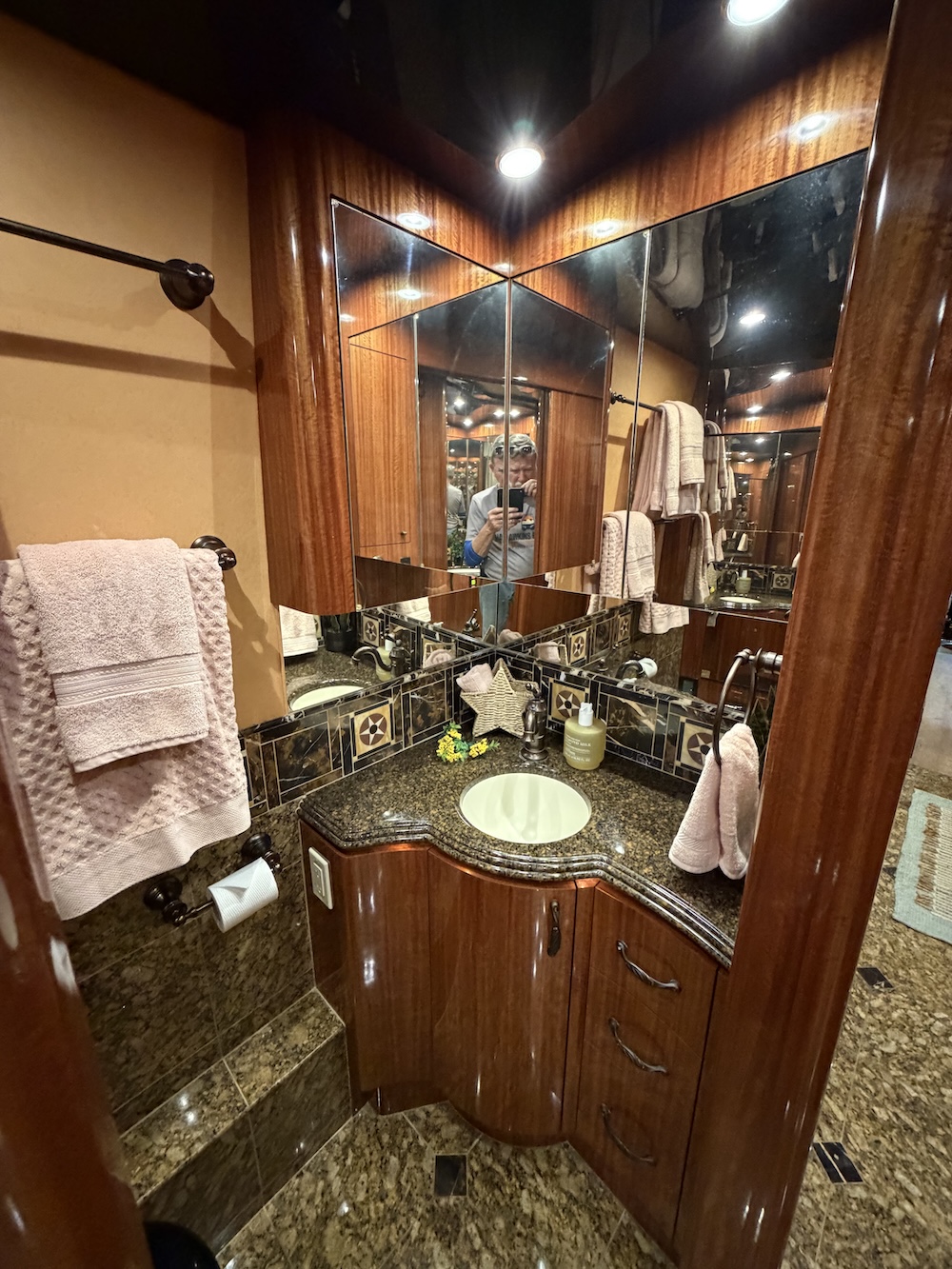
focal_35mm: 14
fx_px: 513
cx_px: 476
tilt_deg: -16.1
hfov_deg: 85.7
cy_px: 634
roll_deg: -0.3
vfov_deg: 102.1
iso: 1000
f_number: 2.2
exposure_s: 1/40
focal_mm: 2.22
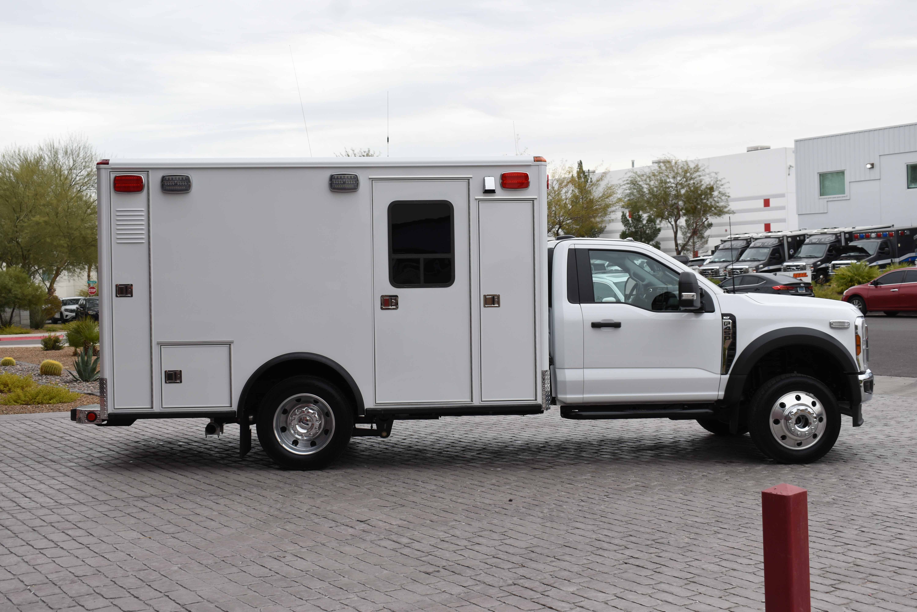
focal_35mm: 44
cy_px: 306
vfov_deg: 30.8
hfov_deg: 45.0
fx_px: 1108
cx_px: 458
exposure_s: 1/160
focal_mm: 29
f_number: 6.3
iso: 100
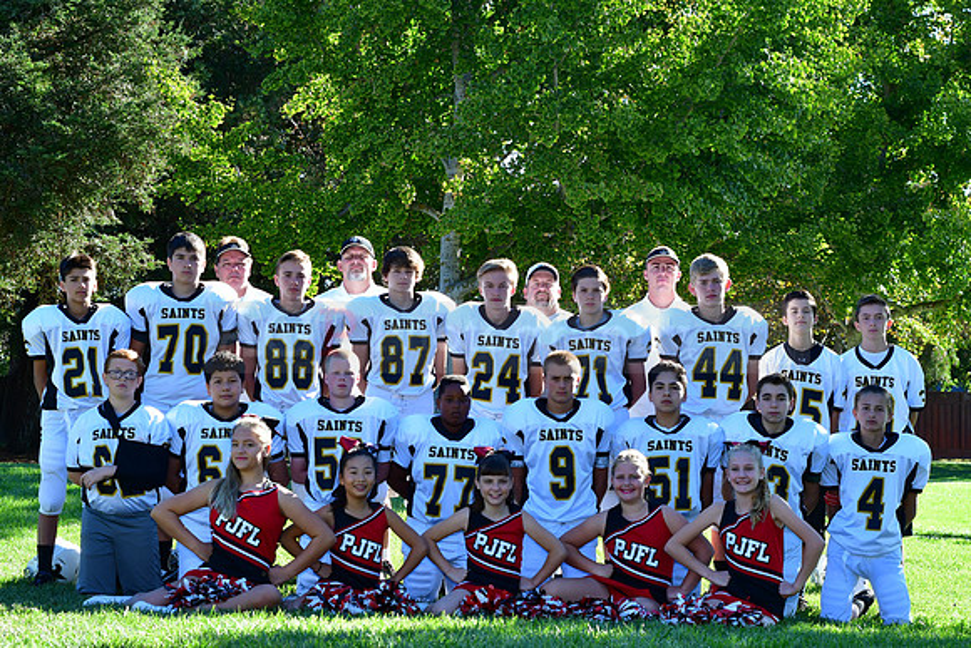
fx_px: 2023
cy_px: 324
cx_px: 486
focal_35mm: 75
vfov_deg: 18.2
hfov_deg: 27.0
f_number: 7.1
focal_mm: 50
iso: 400
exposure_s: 1/320
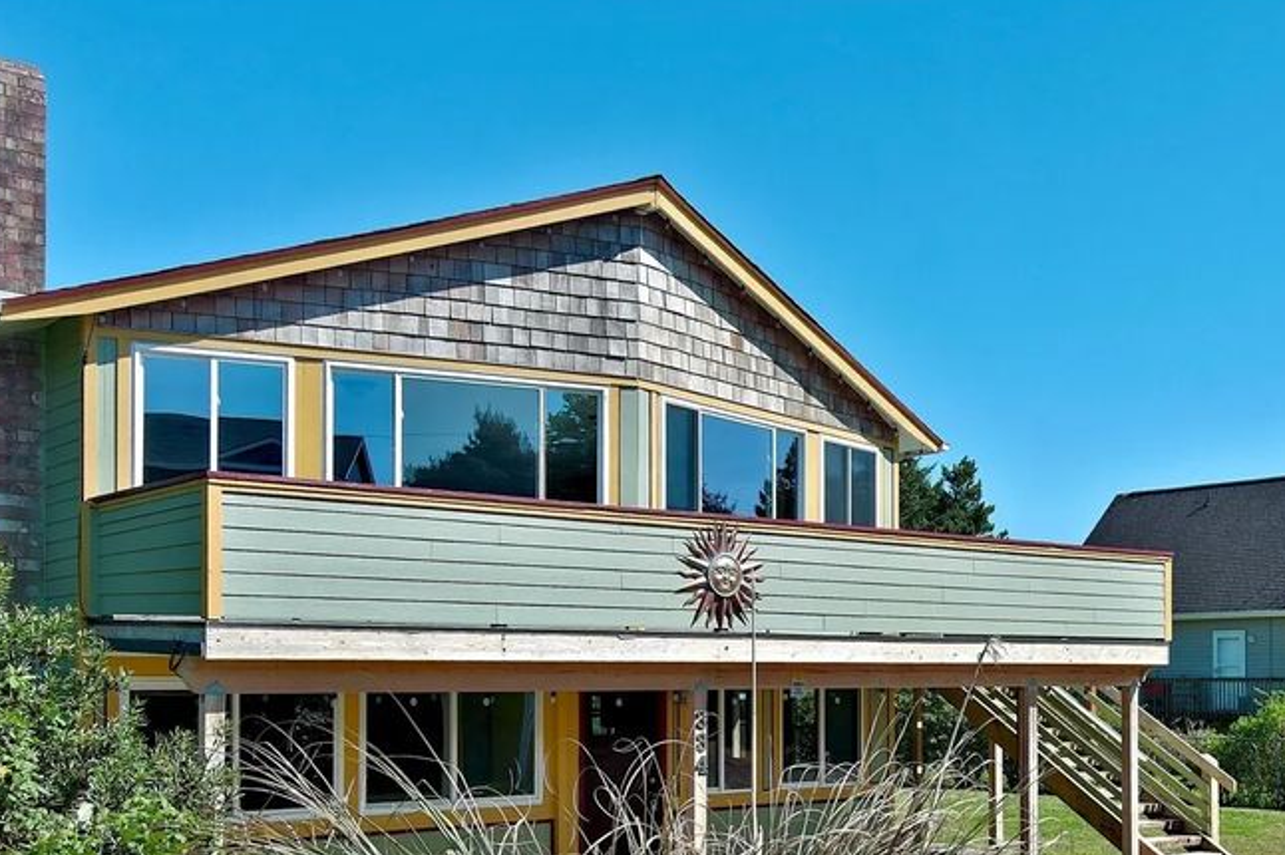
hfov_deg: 42.0
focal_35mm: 46
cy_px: 656
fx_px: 1641
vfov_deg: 28.7
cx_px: 899
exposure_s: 1/1318
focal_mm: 10.57
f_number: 2.8
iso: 100
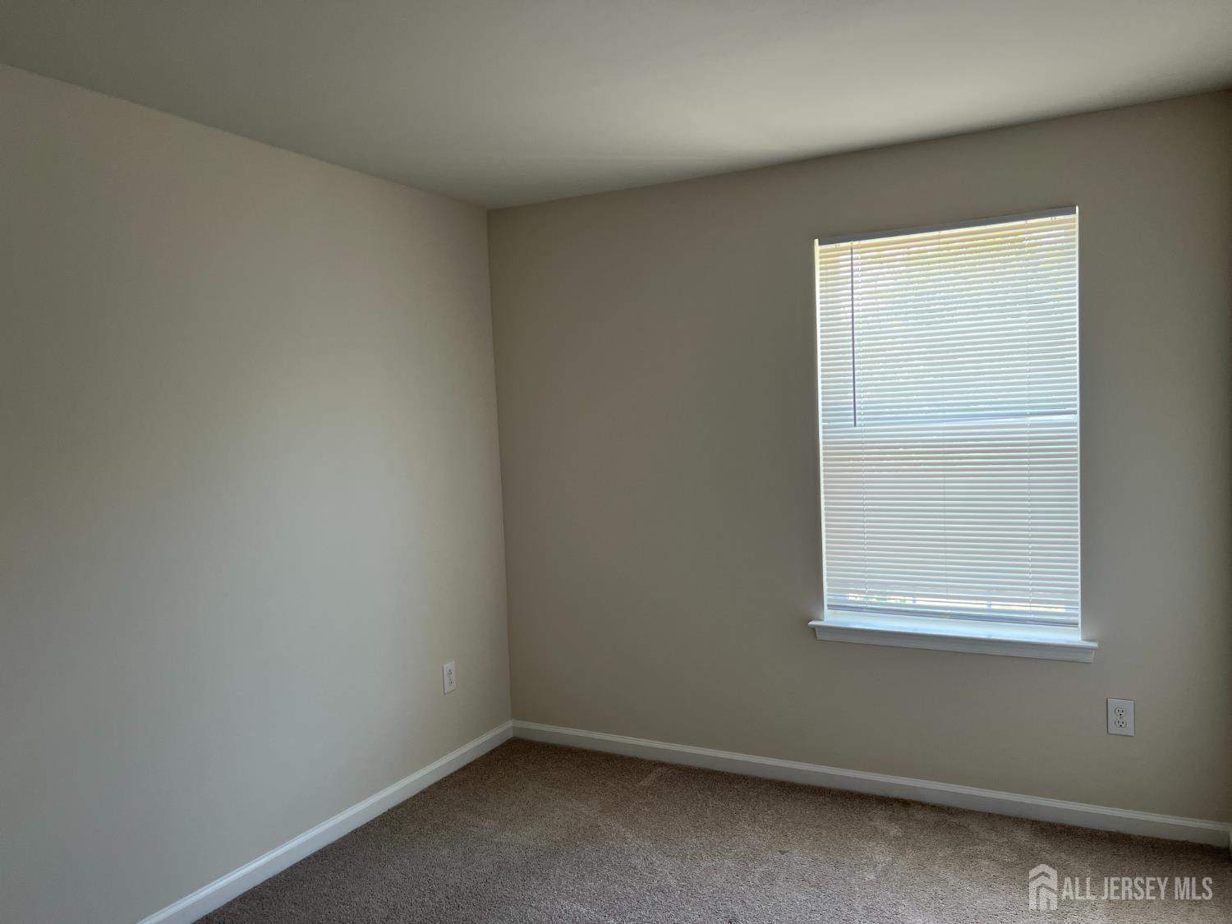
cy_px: 462
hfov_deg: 67.3
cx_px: 616
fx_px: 925
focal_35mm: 26
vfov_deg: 53.1
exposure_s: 1/120
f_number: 1.5
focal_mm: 5.7
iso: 80
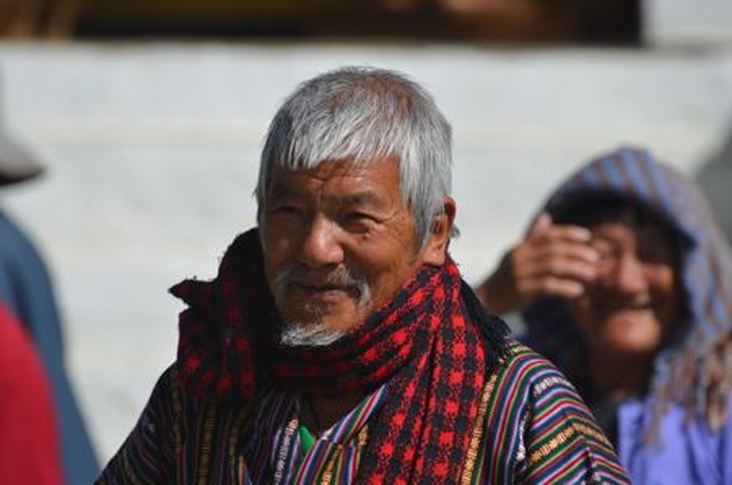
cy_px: 242
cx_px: 366
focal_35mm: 450
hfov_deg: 4.6
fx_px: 9131
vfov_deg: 3.0
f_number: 5.6
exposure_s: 1/800
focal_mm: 300
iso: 100
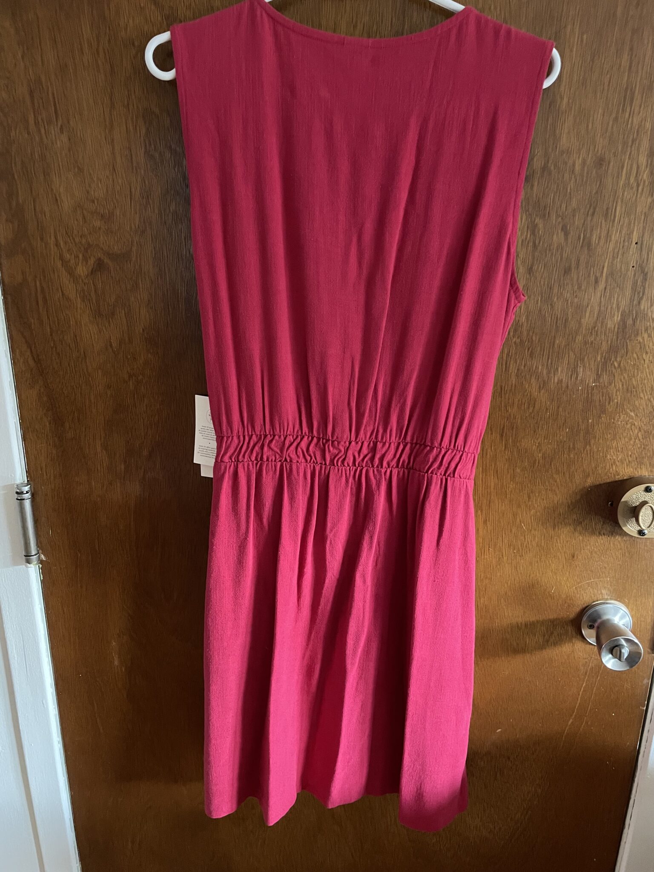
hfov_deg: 53.1
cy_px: 436
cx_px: 327
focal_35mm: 26
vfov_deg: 67.3
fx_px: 655
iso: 800
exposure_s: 1/30
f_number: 1.6
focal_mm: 4.2
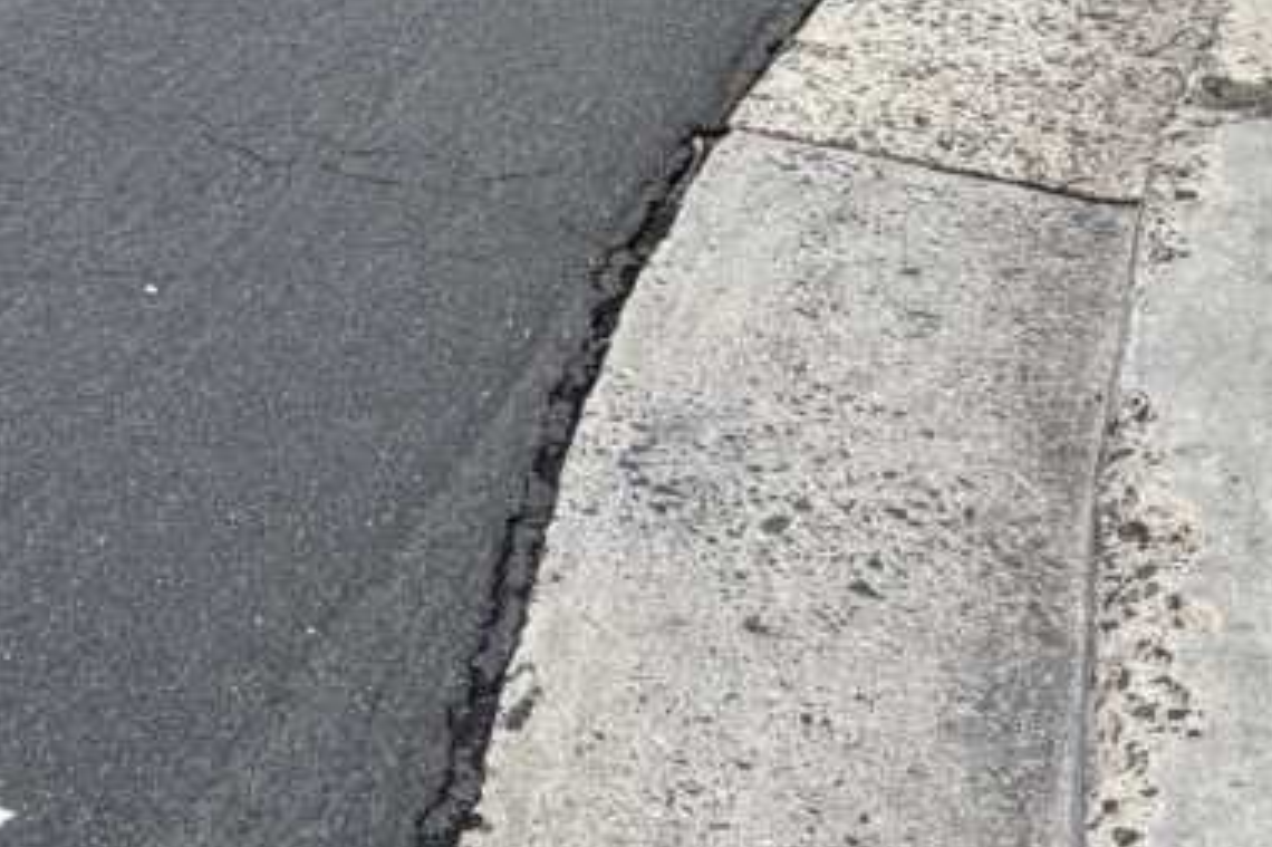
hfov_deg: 17.8
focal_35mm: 114
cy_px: -439
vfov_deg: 11.5
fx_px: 4026
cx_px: 264
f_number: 1.6
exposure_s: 1/387
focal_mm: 5.96
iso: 50
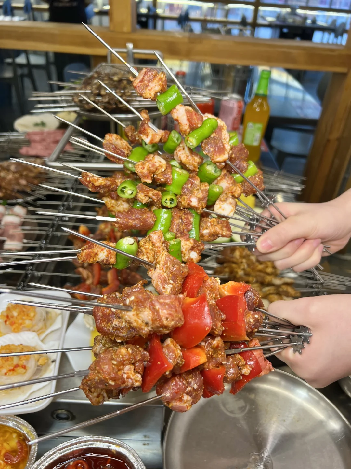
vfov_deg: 67.3
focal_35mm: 26
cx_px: 176
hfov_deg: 53.1
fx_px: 352
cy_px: 234
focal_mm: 5.7
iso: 64
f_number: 1.5
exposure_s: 1/100
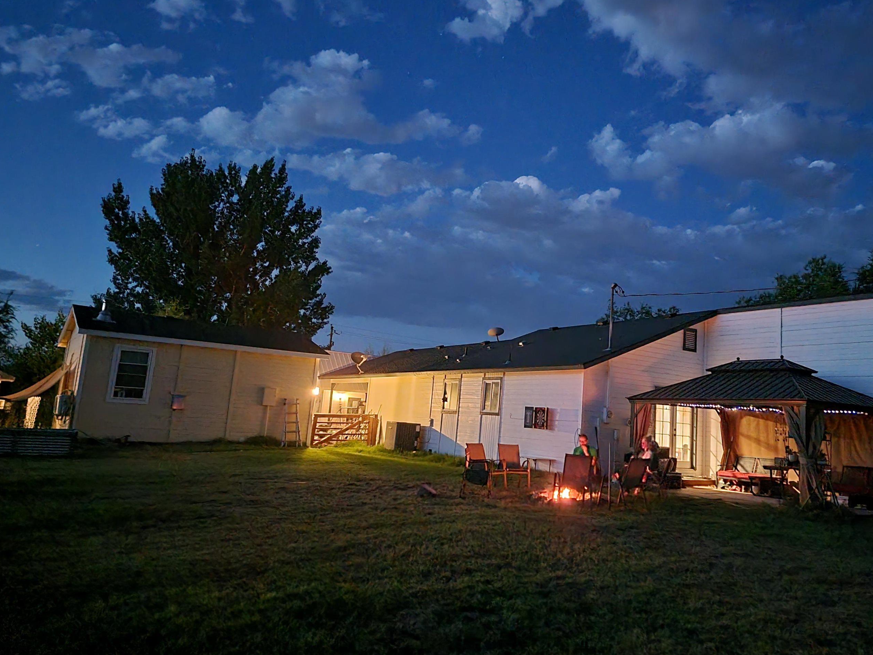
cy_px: 290
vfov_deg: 48.1
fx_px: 731
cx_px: 525
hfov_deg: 61.1
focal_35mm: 29
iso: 2000
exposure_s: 1/8
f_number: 1.8
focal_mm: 6.7
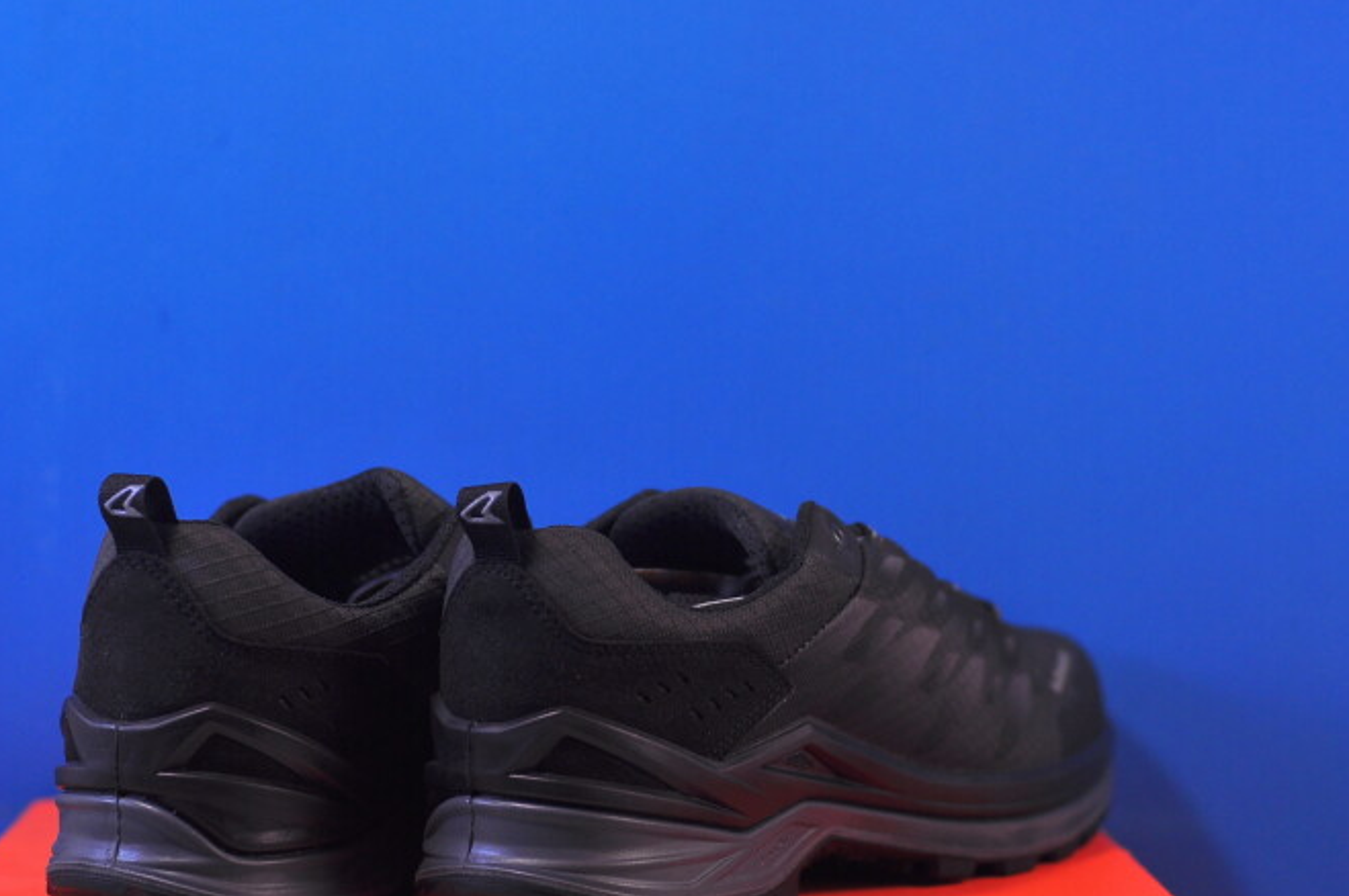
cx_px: 569
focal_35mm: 91
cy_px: 492
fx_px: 3407
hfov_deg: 22.4
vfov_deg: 15.0
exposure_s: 1/320
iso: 250
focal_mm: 50
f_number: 2.5
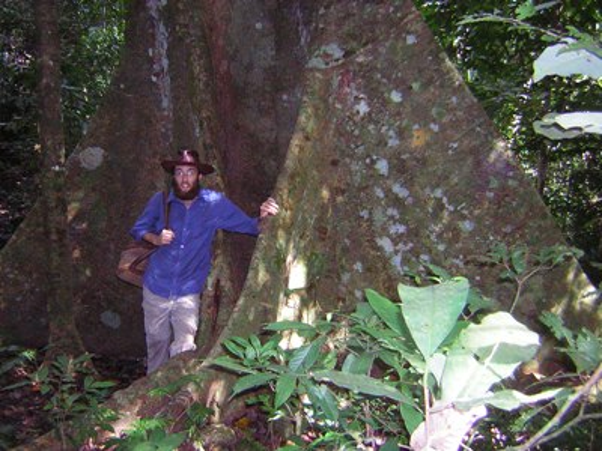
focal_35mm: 36
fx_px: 626
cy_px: 226
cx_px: 301
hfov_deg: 51.4
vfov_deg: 39.7
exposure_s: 1/60.1
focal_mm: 4.7
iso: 196
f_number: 2.6
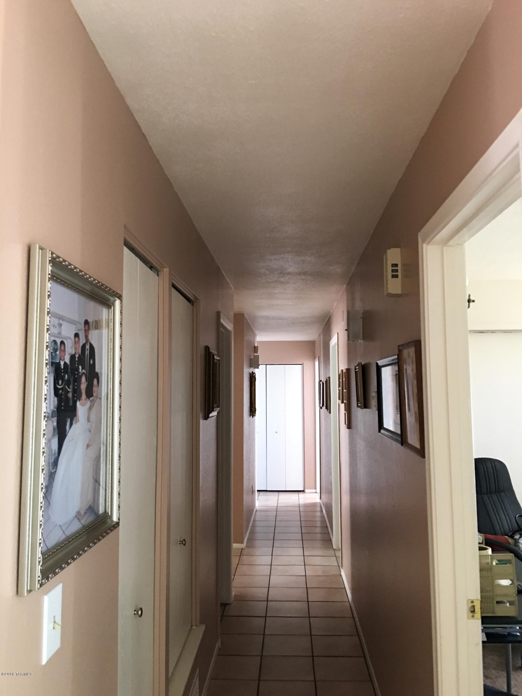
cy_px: 348
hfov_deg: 48.2
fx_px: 583
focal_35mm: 29
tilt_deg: +3.0
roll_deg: -1.5
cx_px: 261
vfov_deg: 61.7
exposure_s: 1/10
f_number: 2.2
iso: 80
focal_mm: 4.15
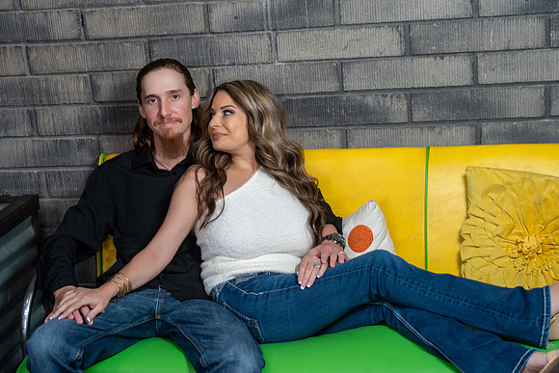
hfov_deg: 32.9
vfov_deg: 22.3
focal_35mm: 61
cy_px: 186
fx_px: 947
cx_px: 280
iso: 640
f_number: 4
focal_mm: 61
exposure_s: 1/60
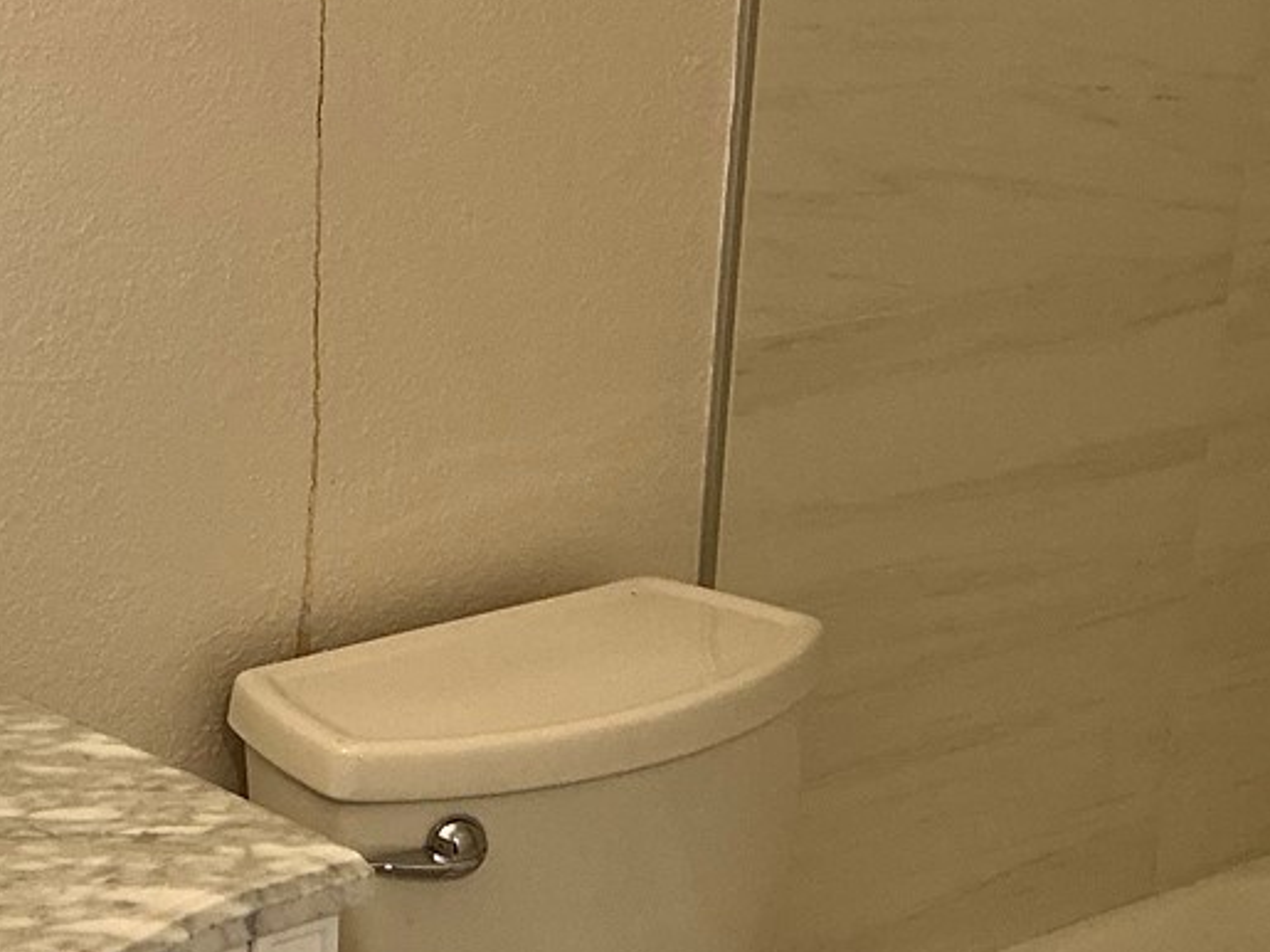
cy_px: 693
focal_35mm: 87
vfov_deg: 16.9
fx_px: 3191
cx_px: 382
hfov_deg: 22.4
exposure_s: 1/60
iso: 64
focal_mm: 3
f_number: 1.8
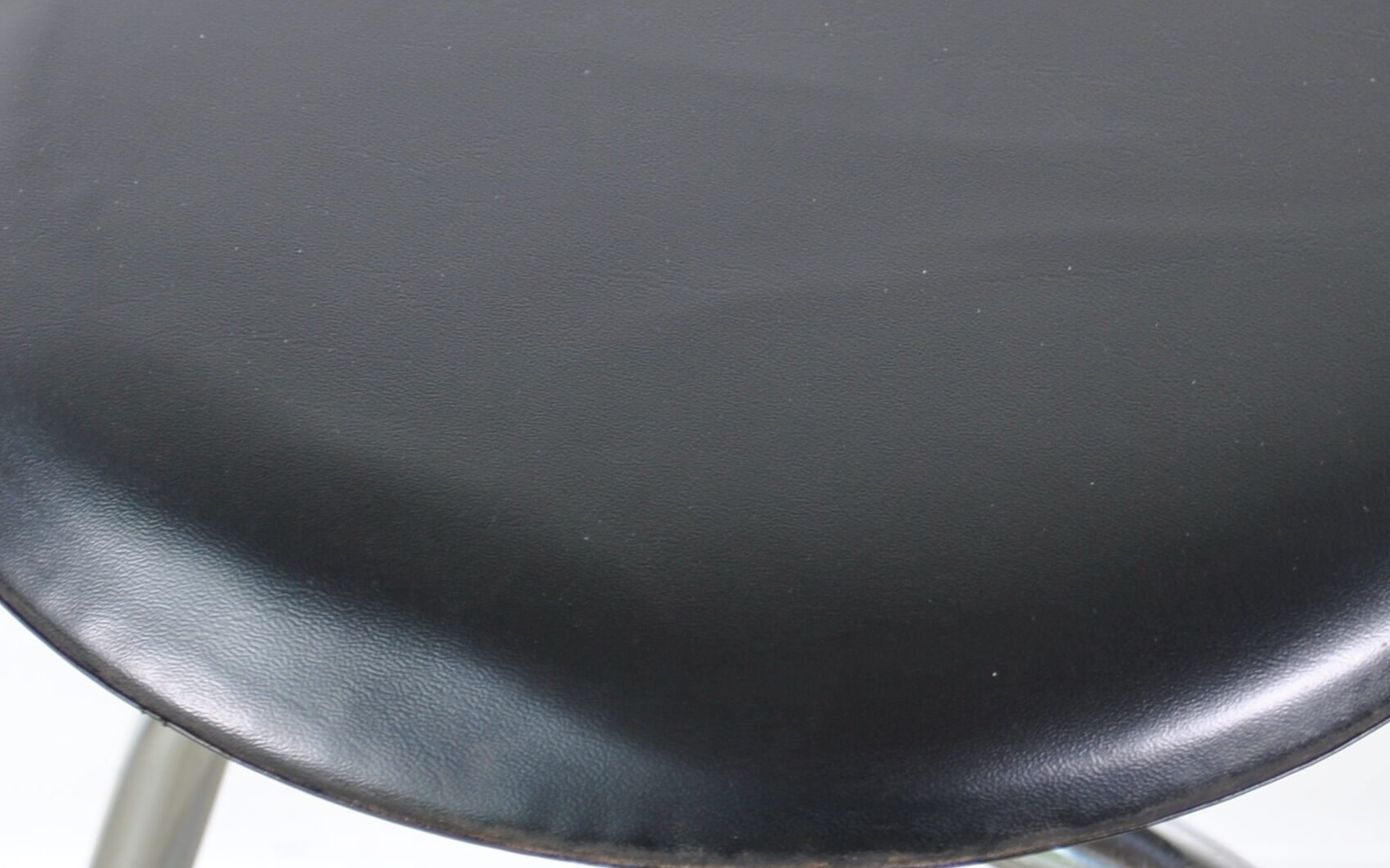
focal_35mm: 154
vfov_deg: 8.5
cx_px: 807
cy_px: 290
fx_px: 5834
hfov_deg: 13.6
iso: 100
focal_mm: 44
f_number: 5.6
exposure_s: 1/20
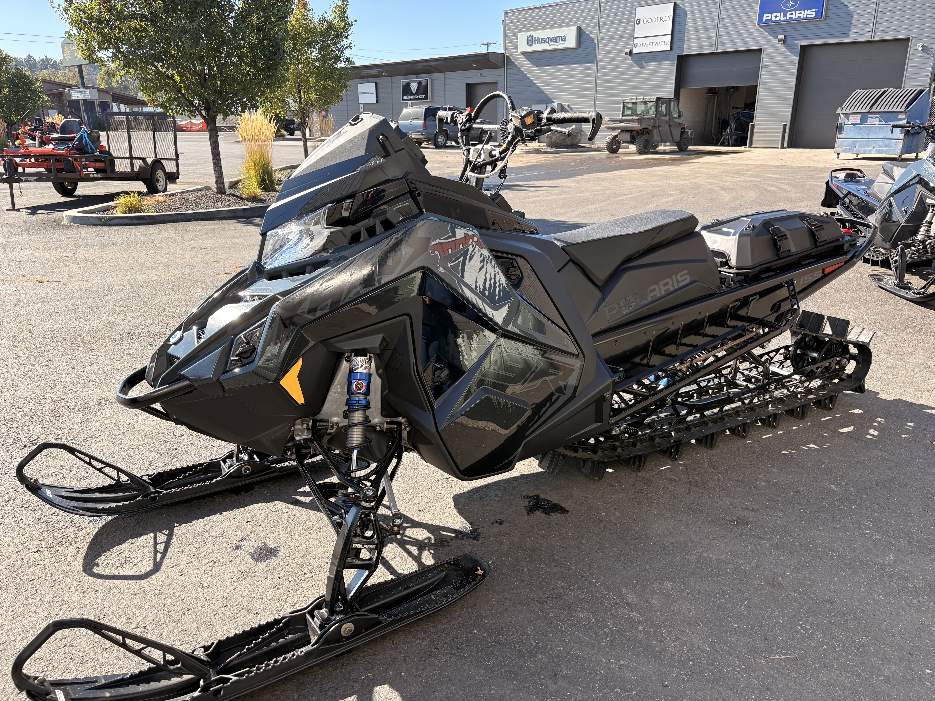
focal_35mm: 26
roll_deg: +0.4
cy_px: 350
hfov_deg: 67.3
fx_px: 702
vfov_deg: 53.1
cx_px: 468
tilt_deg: -17.6
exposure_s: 1/850
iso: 50
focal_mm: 5.96
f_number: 1.6
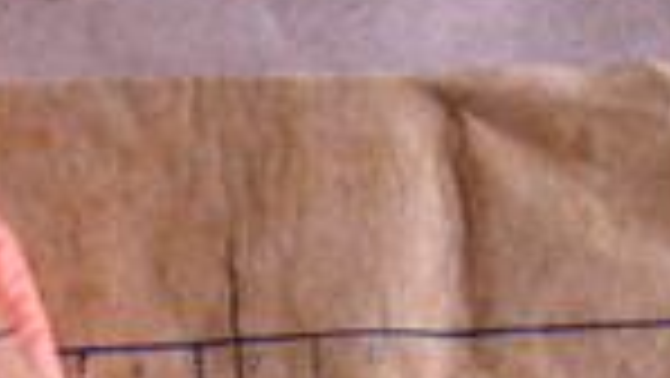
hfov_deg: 14.8
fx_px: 2579
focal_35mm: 145
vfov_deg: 8.3
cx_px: 207
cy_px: 470
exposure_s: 1/80
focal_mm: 23
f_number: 4.5
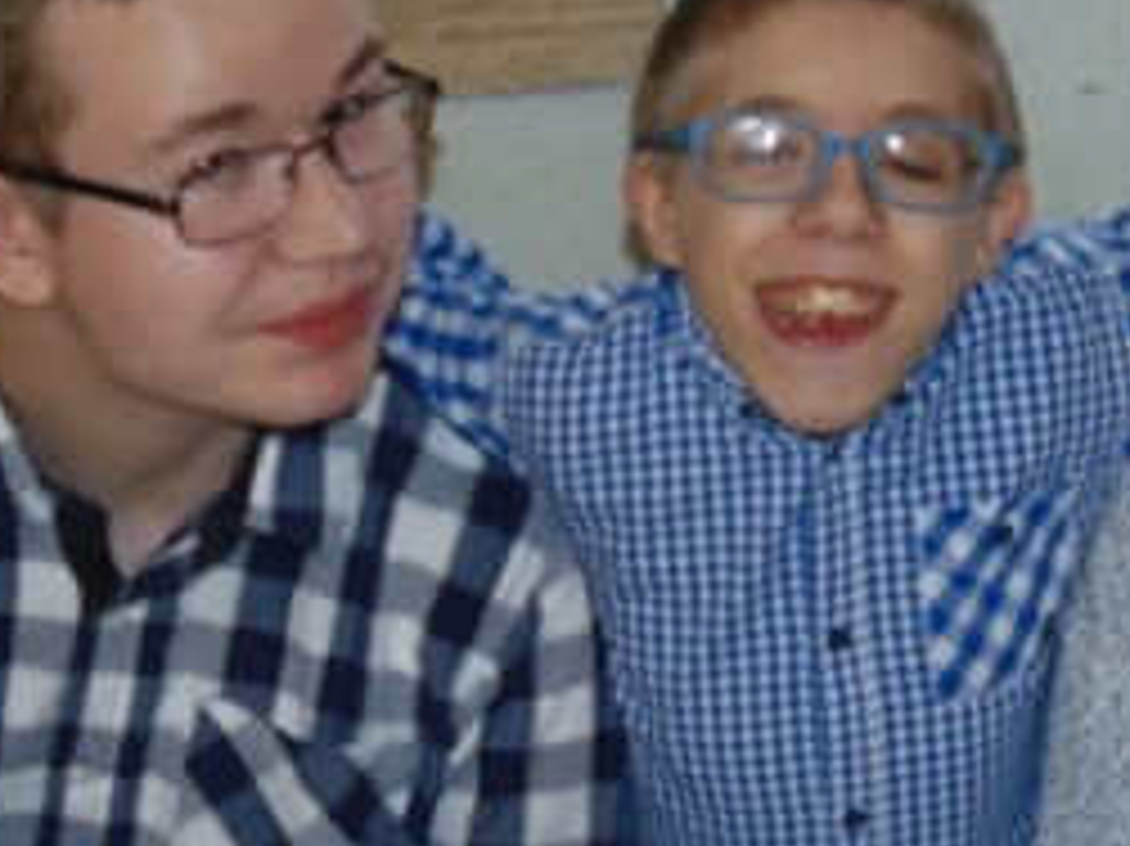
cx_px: 725
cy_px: 454
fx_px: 3491
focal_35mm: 107
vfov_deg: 13.8
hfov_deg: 18.3
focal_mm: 7.6
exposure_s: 1/60
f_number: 3.3
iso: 200
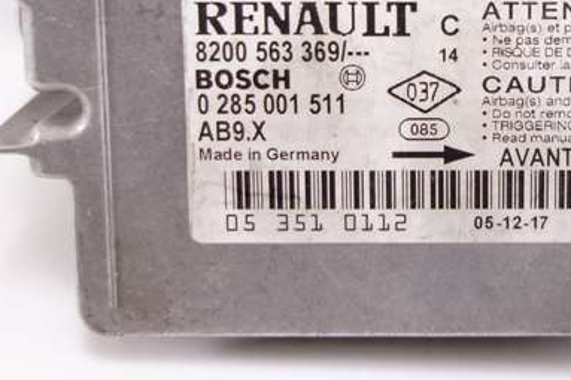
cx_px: 473
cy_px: -23
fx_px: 951
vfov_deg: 21.6
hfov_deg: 32.3
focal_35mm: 60
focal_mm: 10.4
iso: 125
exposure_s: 1/100
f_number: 1.8
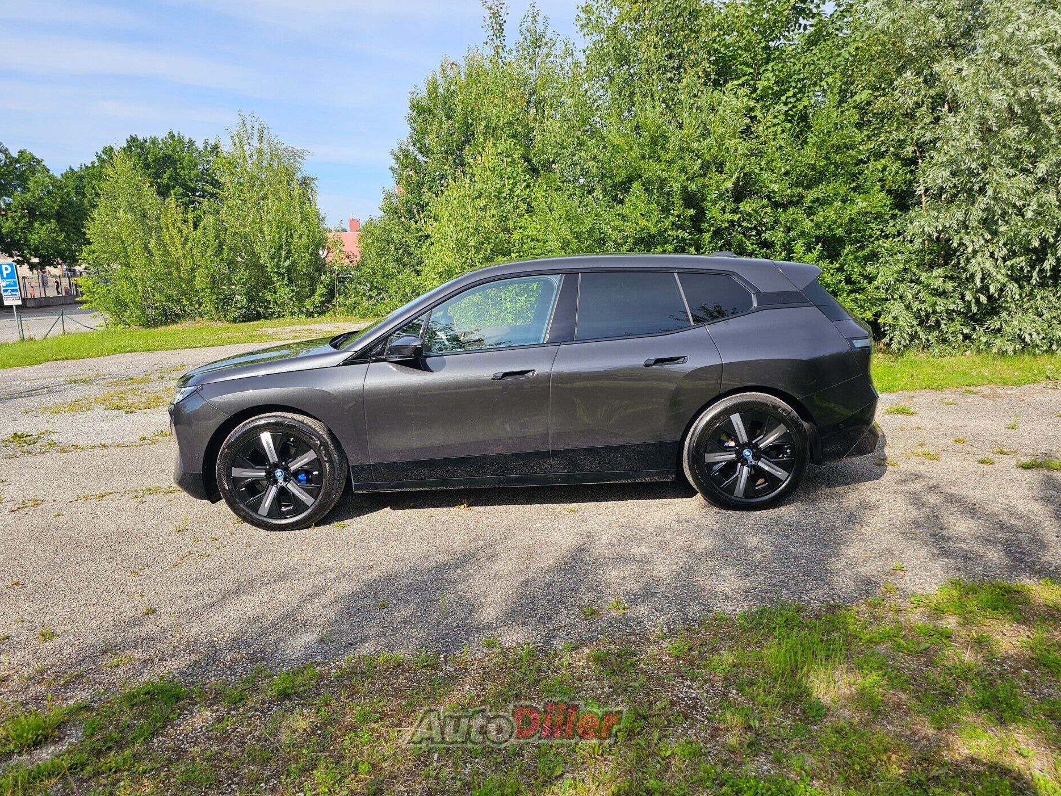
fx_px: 736
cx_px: 514
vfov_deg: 56.8
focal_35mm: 24
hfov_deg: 71.6
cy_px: 389
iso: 10
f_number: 1.7
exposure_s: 1/458
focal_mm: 6.3
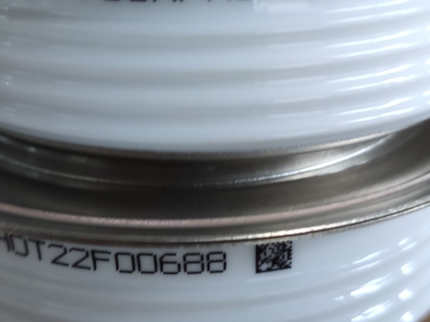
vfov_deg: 23.3
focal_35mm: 63
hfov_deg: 30.7
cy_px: 132
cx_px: 183
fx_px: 783
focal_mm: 4.77
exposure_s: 1/33
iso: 794
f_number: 1.75
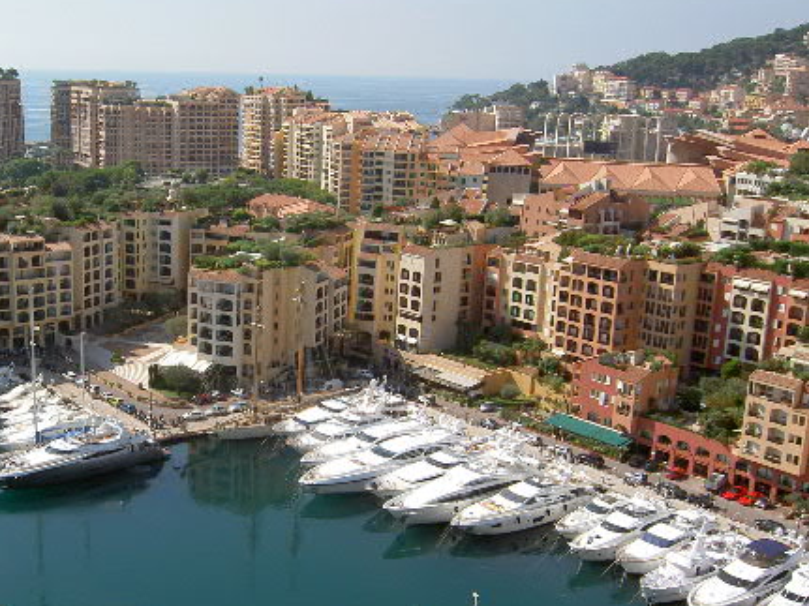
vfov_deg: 32.1
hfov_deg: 41.6
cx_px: 280
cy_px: 359
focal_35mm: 45
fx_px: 1051
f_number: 4.7
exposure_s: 1/400
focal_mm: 5.6
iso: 50
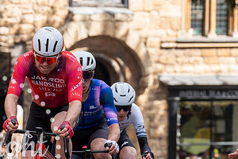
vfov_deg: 2.5
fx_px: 3563
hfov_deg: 3.8
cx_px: 129
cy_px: 4
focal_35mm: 539
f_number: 5
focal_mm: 162
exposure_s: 1/1000
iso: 400
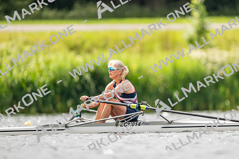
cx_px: 120
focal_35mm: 840
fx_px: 5578
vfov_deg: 1.6
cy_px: 80
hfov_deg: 2.5
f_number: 5.6
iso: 800
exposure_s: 1/2500
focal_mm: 840
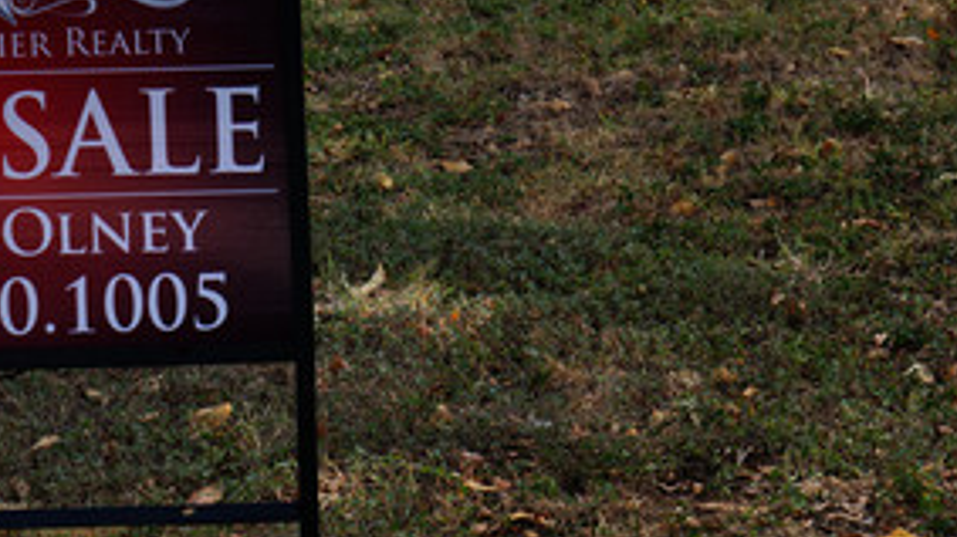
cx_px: -105
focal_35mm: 188
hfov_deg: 11.3
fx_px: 4774
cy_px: 252
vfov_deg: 6.4
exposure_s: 1/200
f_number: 7.1
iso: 100
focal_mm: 53
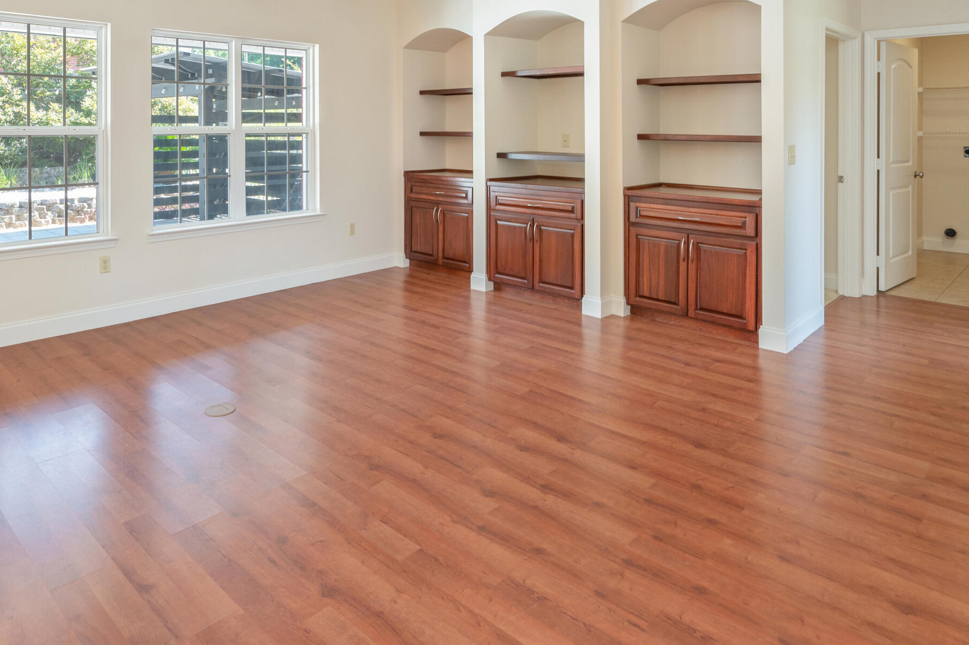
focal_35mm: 25
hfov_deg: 71.0
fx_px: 673
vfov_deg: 48.4
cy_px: 129
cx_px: 405
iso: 400
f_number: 8
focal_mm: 15
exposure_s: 1/25
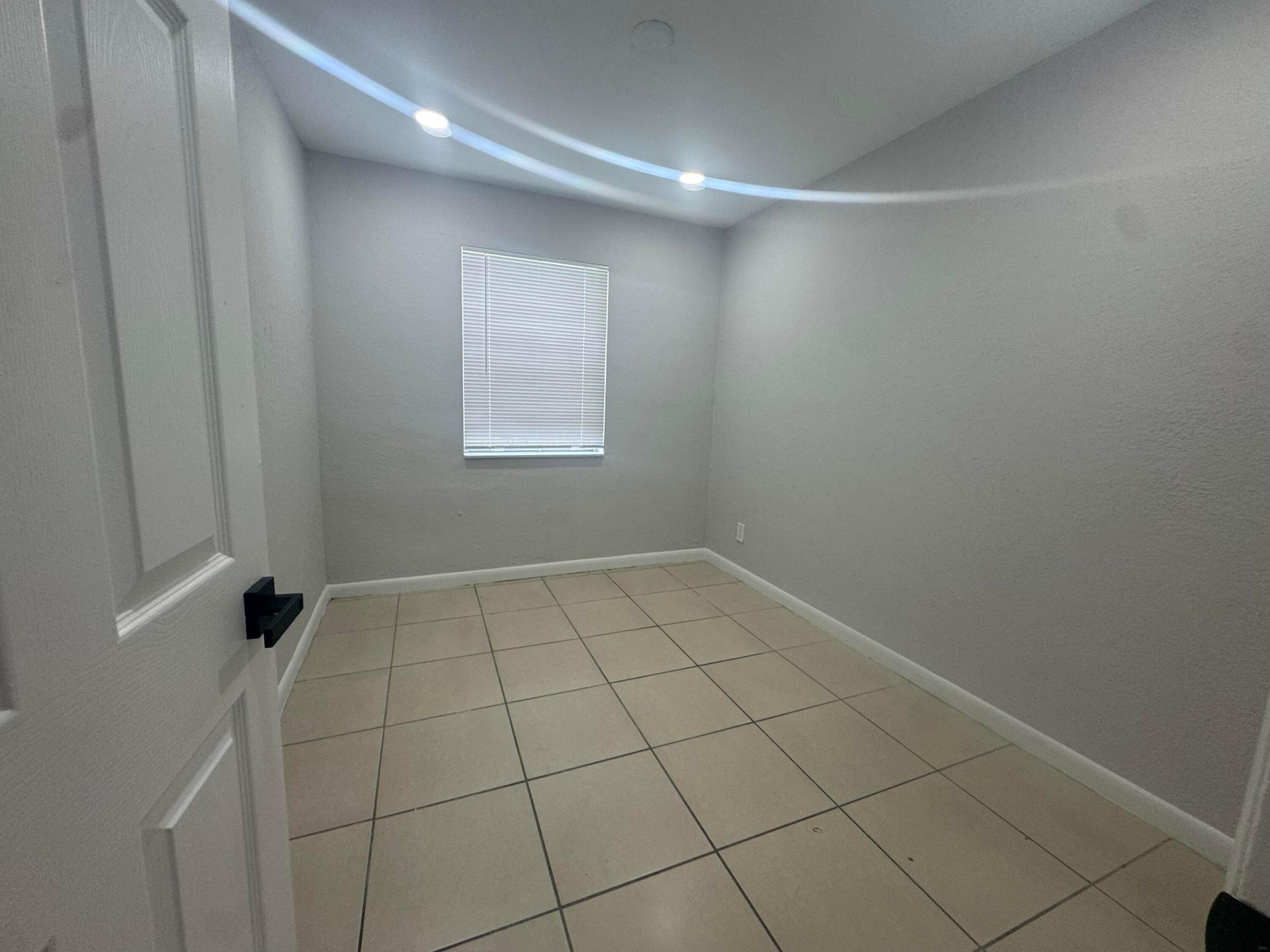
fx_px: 514
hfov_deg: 102.1
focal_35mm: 14
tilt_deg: -8.5
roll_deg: -1.8
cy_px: 476
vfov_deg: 85.7
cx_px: 635
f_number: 2.2
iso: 100
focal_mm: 2.22
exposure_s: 1/120
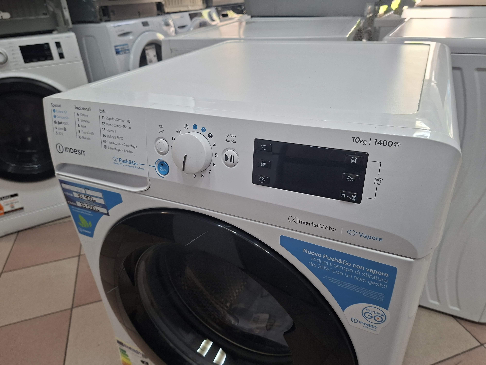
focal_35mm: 23
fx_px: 323
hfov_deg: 73.9
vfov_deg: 58.9
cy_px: 182
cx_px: 243
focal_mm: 5.54
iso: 160
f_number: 1.8
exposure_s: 1/100
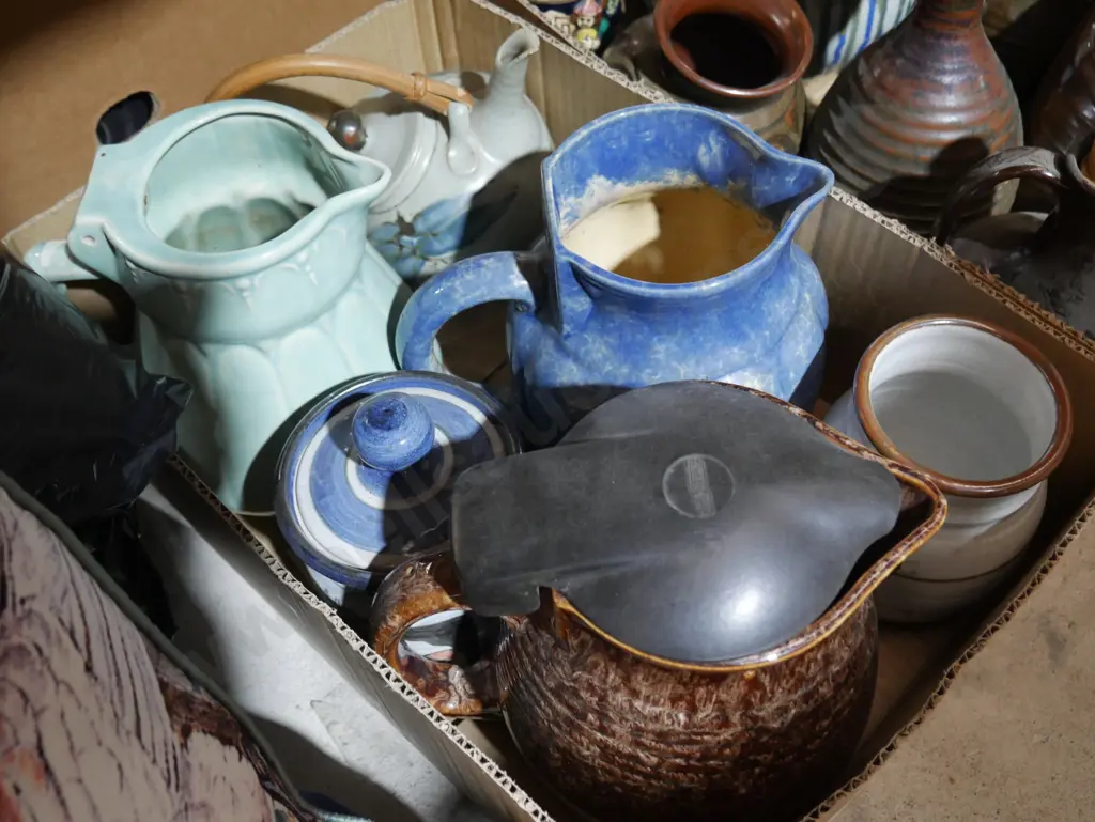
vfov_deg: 37.8
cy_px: 411
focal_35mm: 38
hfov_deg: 49.0
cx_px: 548
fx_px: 1203
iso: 1600
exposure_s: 1/60
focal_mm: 19
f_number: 4.1
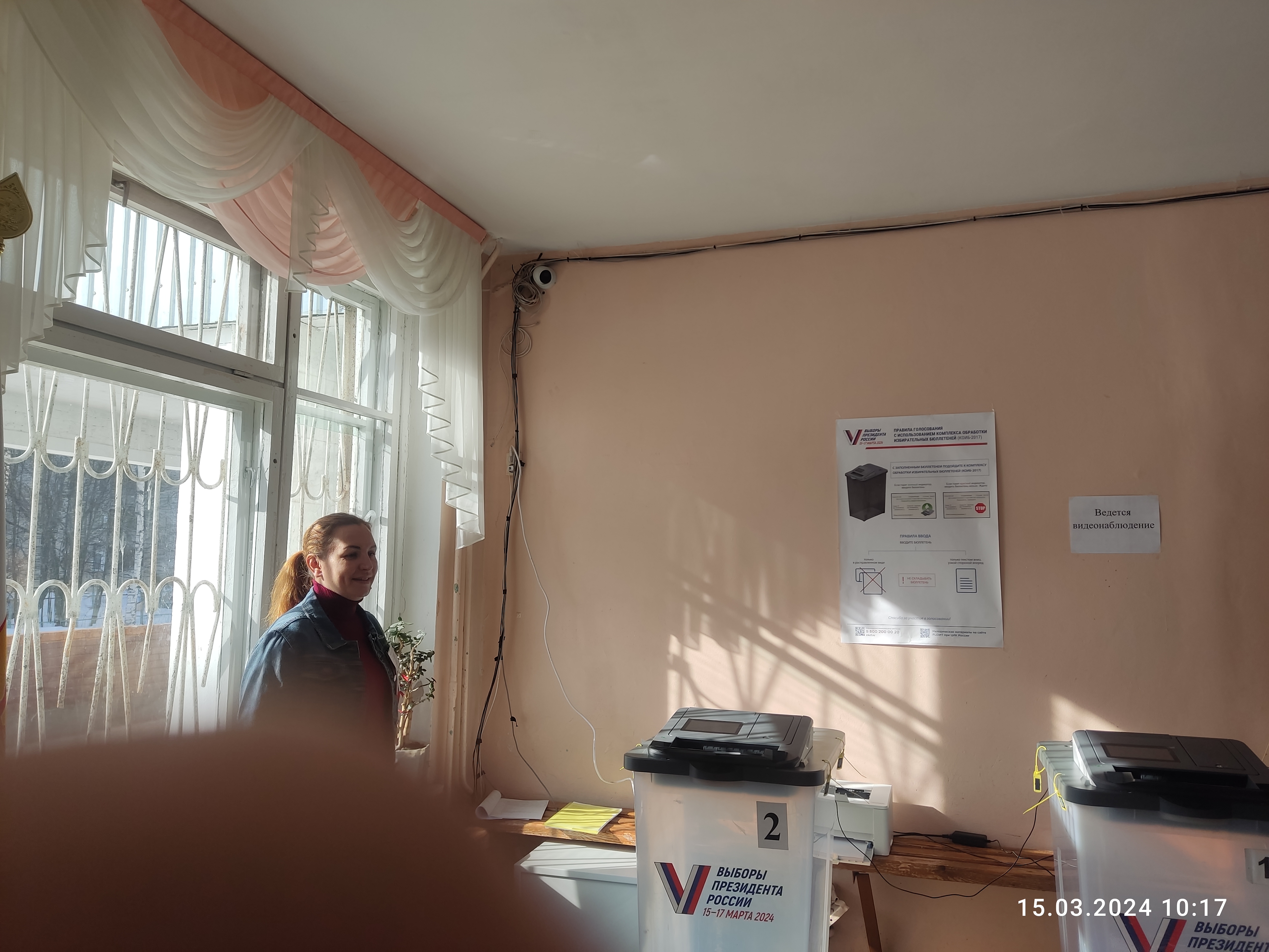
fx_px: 916
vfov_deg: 54.9
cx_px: 634
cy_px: 476
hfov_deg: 69.4
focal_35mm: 25
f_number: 1.79
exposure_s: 1/563
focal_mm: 4.71
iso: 50
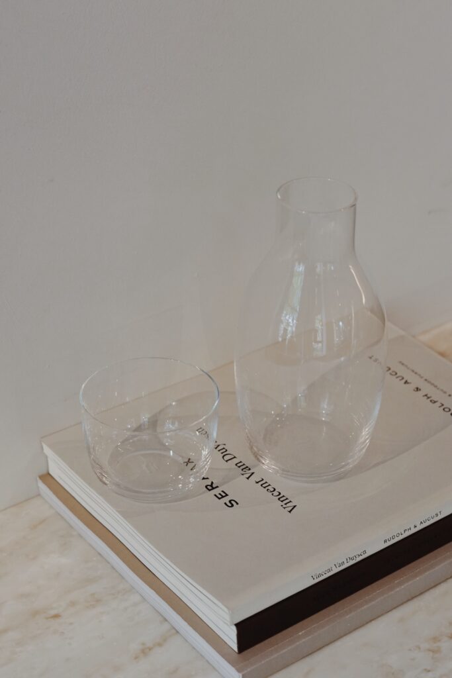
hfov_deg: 18.2
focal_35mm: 75
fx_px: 1412
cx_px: 226
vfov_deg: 27.0
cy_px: 339
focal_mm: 50
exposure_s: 1/160
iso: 1000
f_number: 4
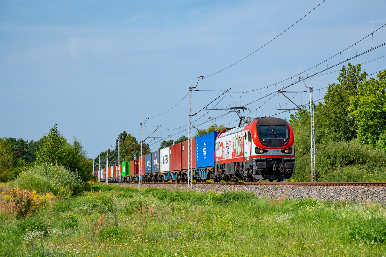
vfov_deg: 14.2
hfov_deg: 21.3
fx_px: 1029
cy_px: 128
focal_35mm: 96
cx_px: 193
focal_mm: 96
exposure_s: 1/400
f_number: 8
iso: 100
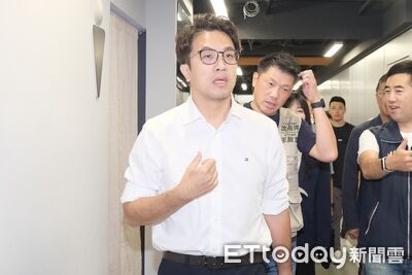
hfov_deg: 69.4
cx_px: 206
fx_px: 298
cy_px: 138
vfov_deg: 49.6
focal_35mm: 26
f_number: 2.8
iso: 3200
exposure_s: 1/250
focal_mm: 17
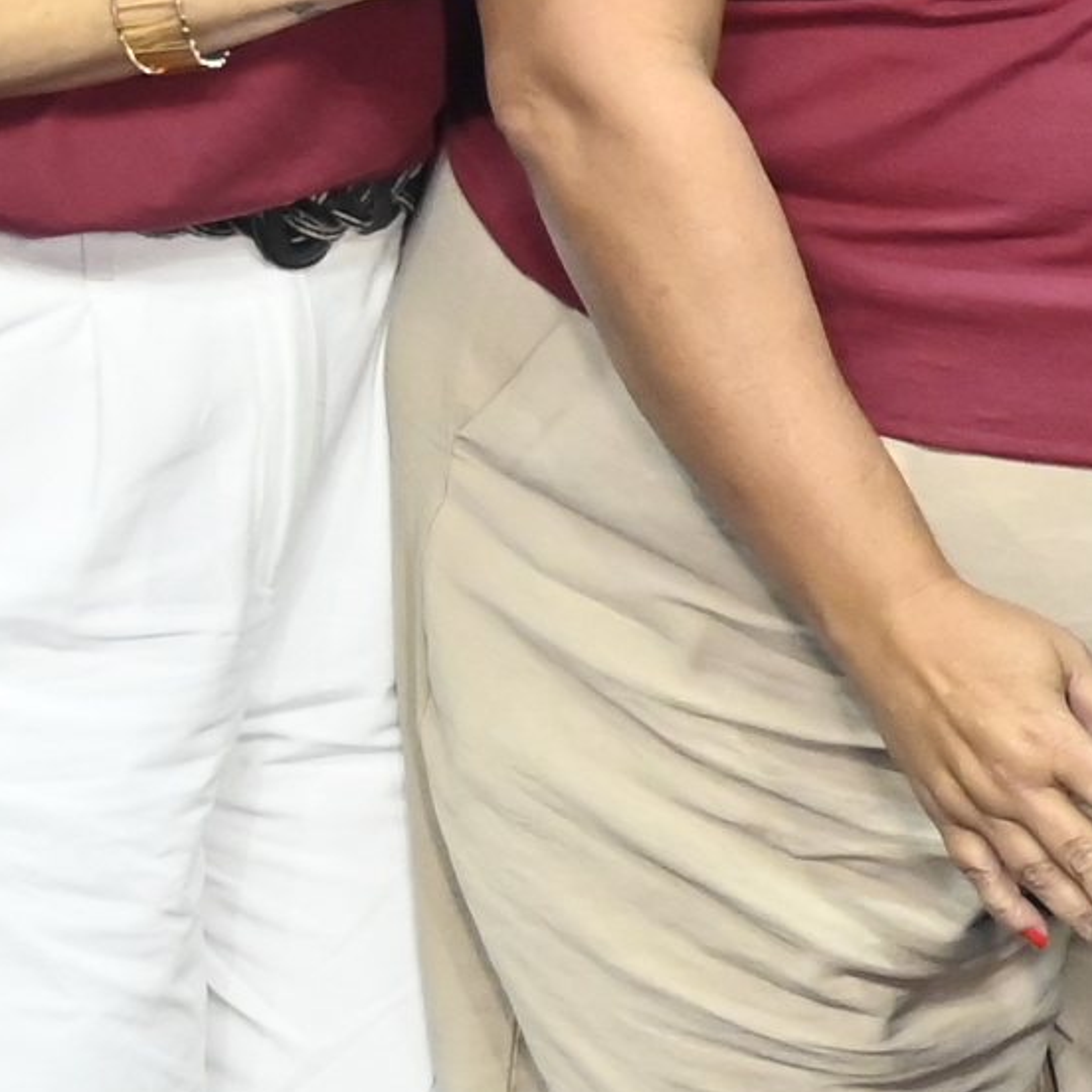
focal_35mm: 195
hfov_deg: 8.7
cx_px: 1703
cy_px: 400
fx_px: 6960
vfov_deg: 9.0
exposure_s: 1/160
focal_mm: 28
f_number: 4
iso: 2500
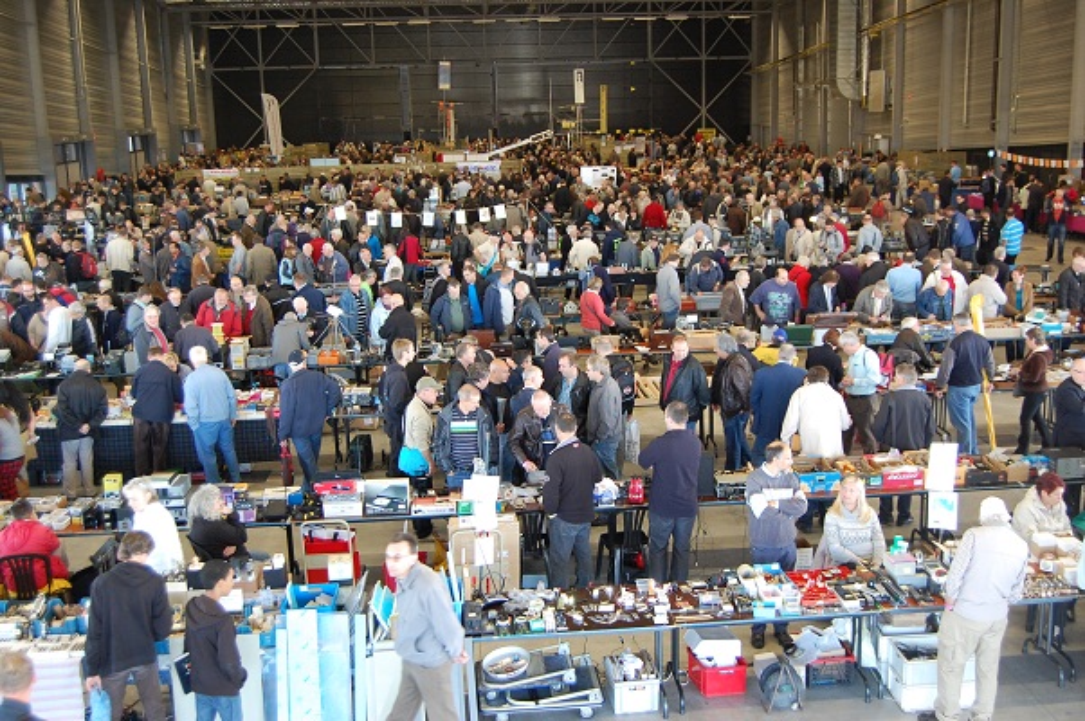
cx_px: 542
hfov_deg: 49.6
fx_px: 1174
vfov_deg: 34.1
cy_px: 360
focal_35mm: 39
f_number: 4
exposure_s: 1/30
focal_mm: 26
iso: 720
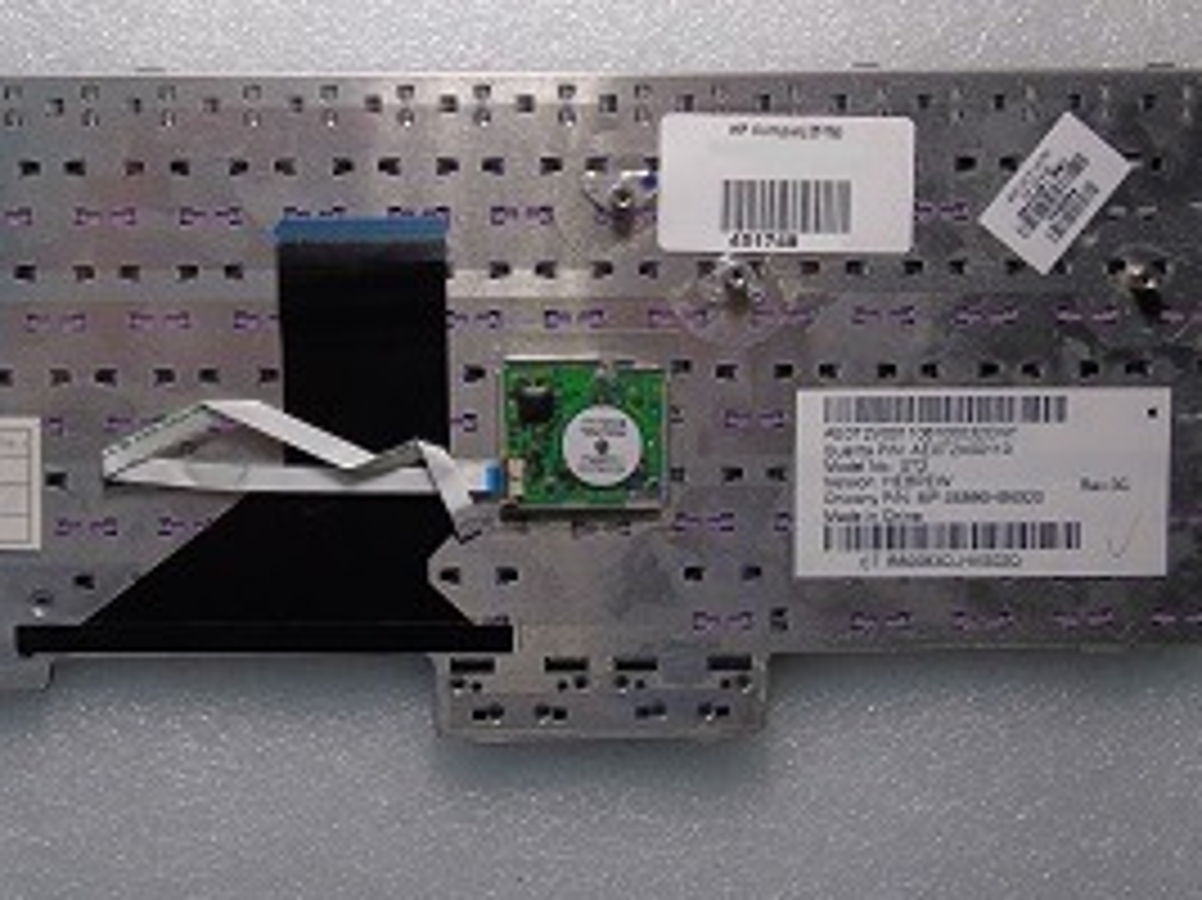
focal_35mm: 51
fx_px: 1770
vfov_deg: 28.5
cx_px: 486
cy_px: 387
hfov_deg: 37.4
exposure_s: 1/13
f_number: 5.6
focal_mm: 6.1
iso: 100
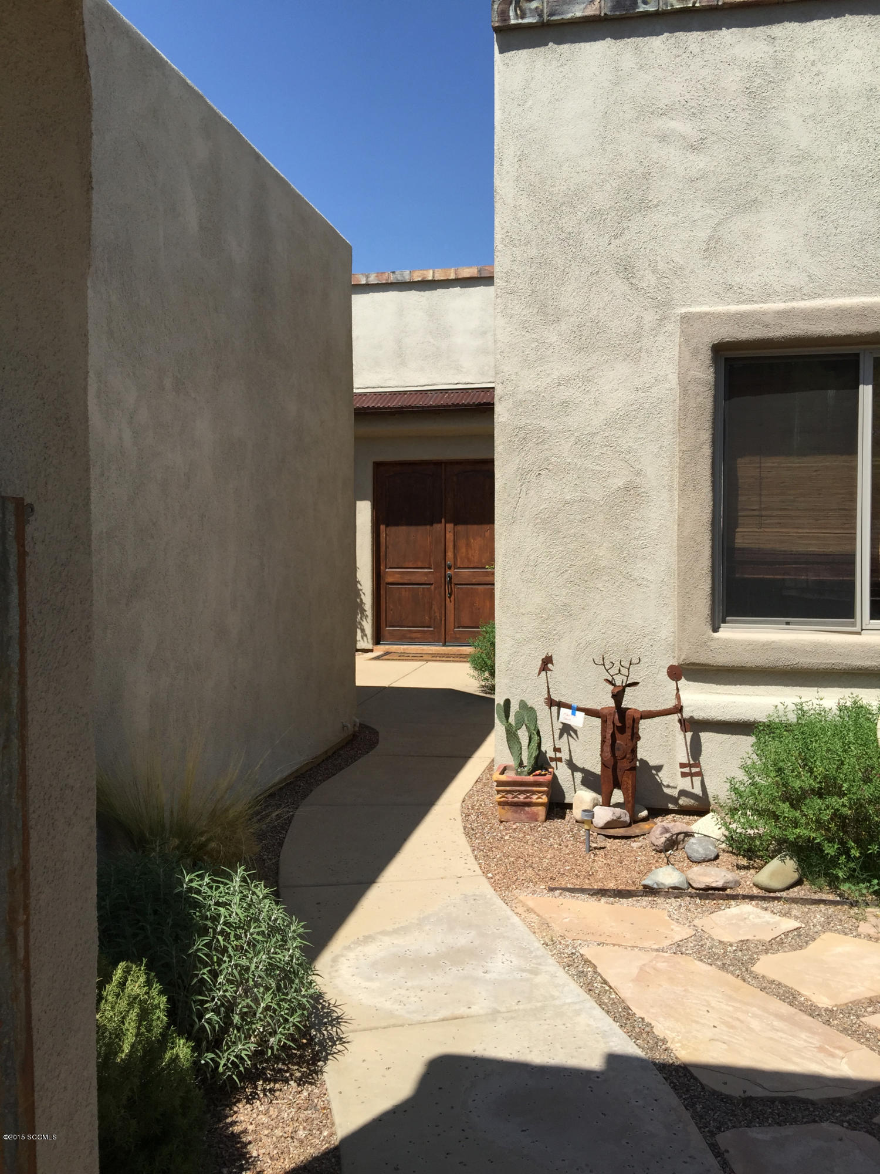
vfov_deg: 61.7
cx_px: 440
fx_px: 983
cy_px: 587
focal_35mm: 29
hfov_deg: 48.2
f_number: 2.2
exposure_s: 1/1883
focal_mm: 4.15
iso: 32
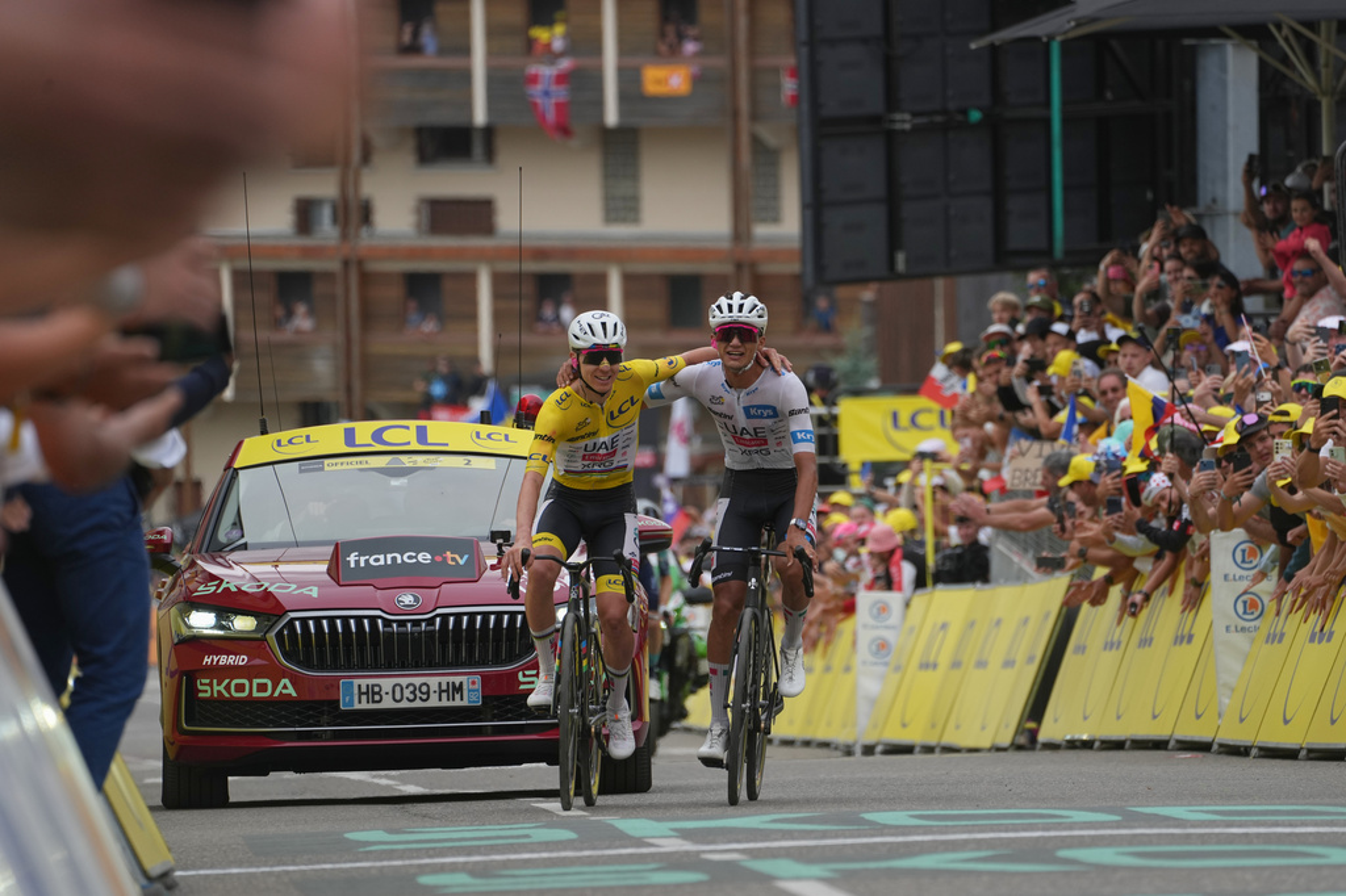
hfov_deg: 5.4
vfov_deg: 3.6
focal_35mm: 385
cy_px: 448
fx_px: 14389
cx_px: 673
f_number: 8
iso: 500
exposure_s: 1/800
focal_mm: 385
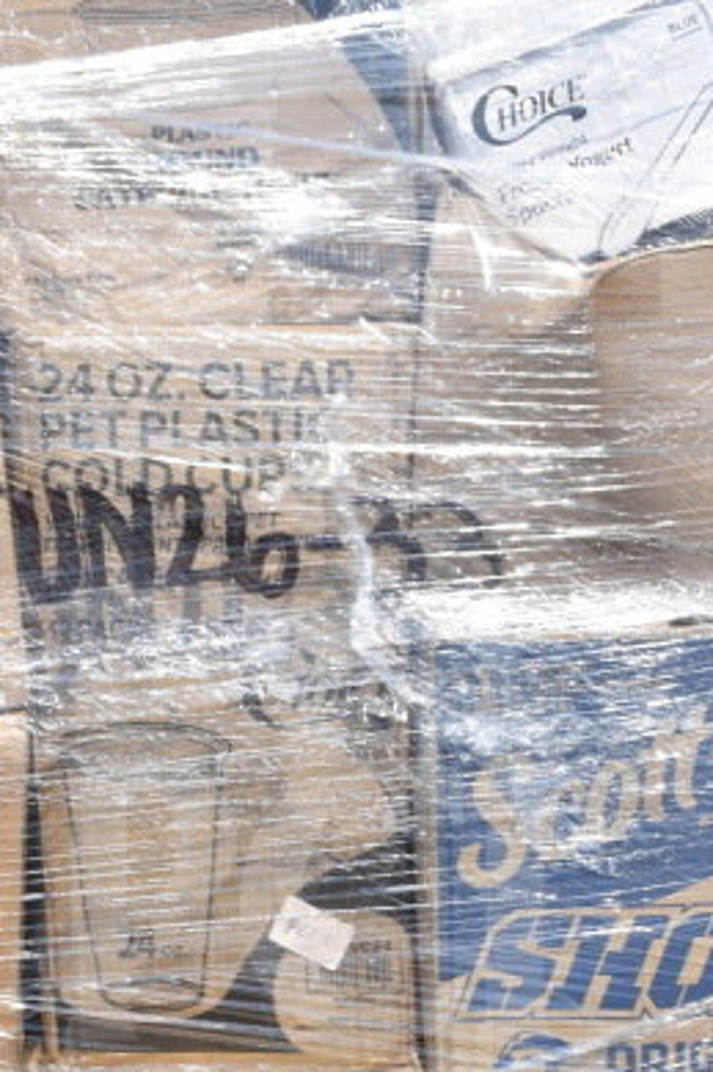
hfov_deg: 16.8
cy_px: 980
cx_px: 306
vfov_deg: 24.3
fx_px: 2414
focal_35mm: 81
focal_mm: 23
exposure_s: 1/500
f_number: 9
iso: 200
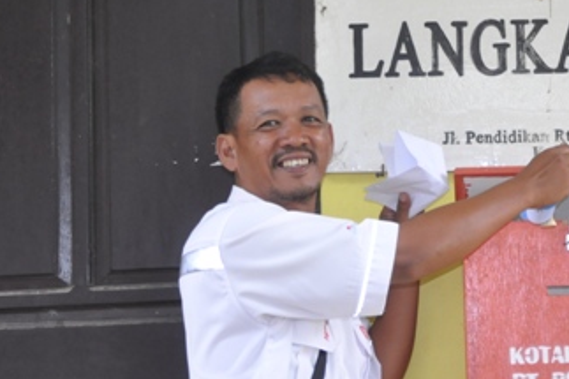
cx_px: 386
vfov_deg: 12.0
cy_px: 86
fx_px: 1801
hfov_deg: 17.9
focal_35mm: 114
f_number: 4.2
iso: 800
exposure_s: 1/90
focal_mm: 32
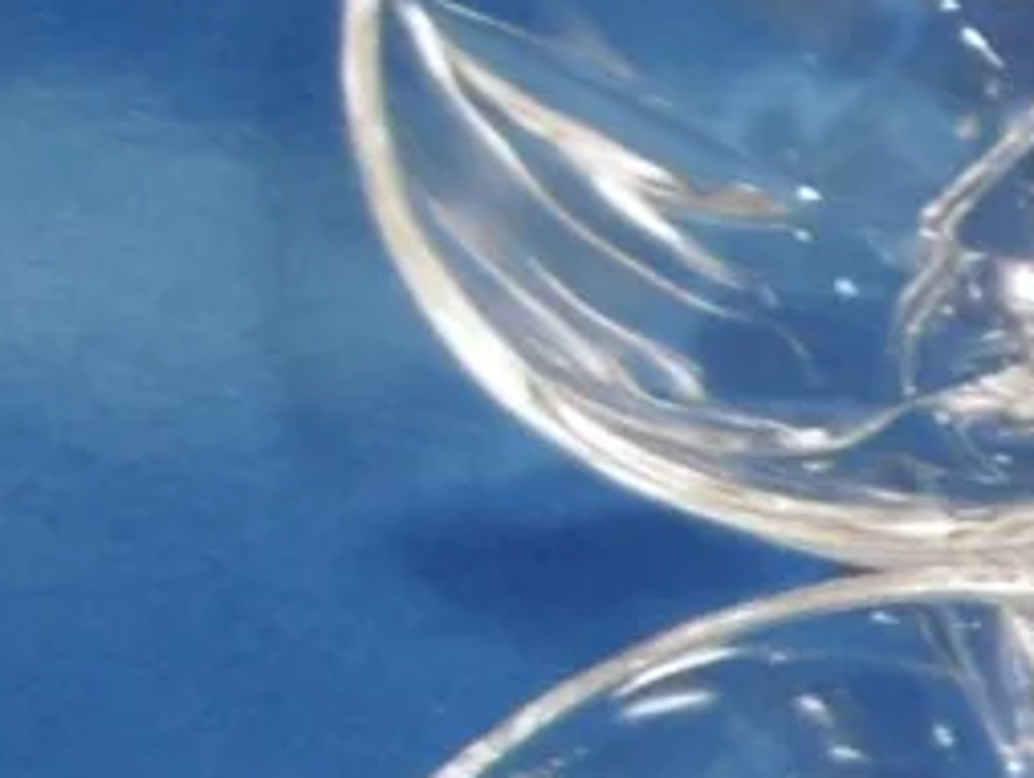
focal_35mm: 239
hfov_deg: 7.2
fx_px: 7146
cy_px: 1511
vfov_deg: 6.1
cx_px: 3228
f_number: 3.7
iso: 100
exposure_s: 1/8
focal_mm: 6.8
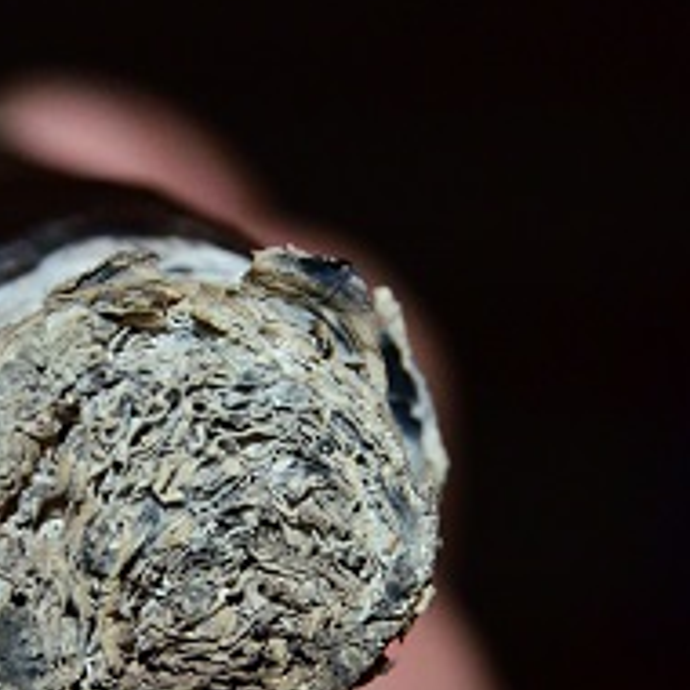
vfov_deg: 8.3
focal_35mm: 211
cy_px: 436
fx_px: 4765
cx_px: 191
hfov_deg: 8.3
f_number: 9
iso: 2000
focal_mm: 55
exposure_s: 1/60
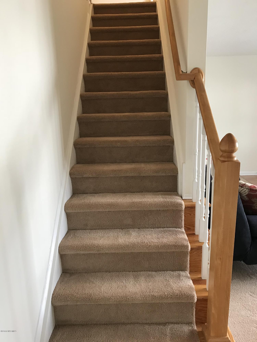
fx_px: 277
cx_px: 128
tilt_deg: -12.3
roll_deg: +0.7
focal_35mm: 28
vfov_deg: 63.4
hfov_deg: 49.7
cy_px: 171
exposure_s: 1/20
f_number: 1.8
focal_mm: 3.99
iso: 40
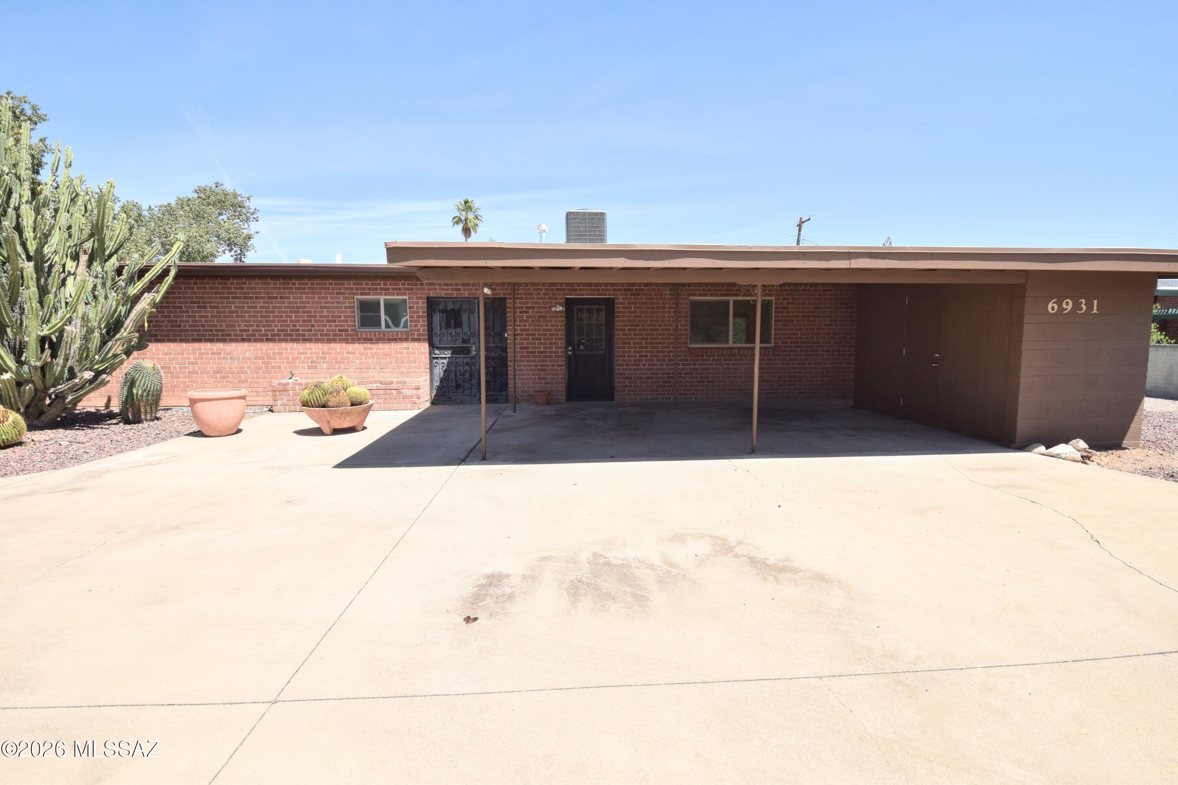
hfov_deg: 95.0
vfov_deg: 72.1
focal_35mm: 16
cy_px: 392
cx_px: 589
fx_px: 540
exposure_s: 1/800
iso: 400
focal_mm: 11
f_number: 9
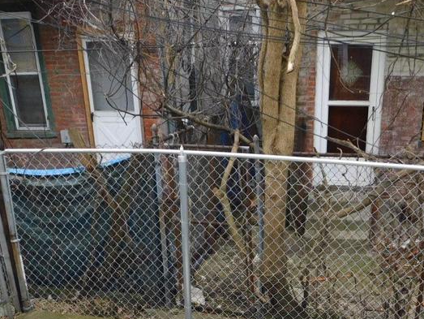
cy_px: 303
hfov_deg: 41.9
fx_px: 552
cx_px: 246
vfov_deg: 30.4
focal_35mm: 45
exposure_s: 1/125
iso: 125
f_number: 3
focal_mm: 4
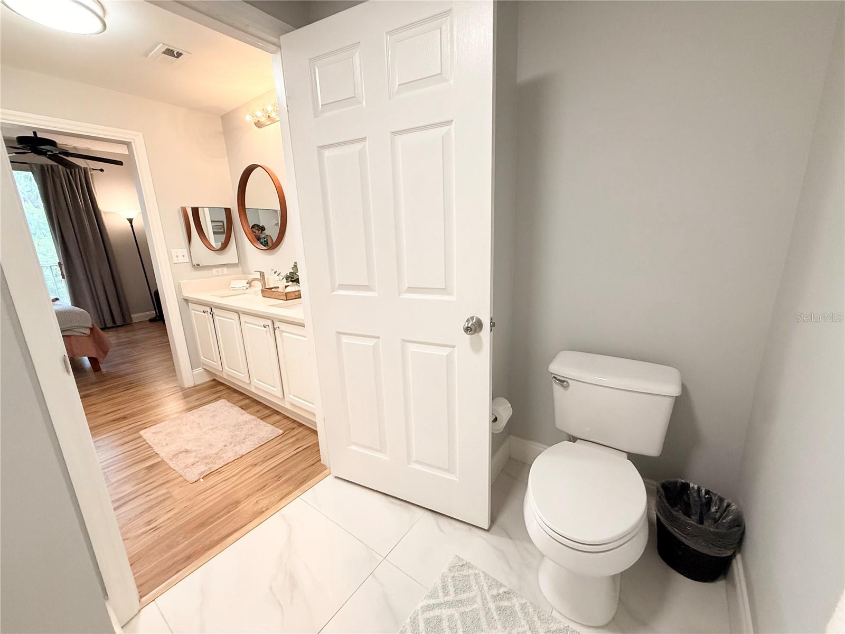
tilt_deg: -12.4
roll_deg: +2.3
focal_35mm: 14
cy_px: 317
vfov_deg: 85.7
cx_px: 422
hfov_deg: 102.1
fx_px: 342
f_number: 2.2
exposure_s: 1/120
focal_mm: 2.22
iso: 200
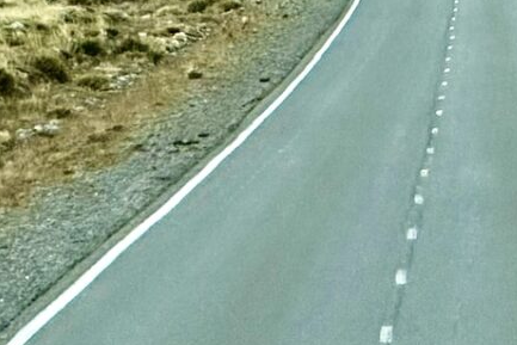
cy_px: -711
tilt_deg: +1.8
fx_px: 8835
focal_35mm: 615
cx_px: 283
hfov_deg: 3.4
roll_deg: +0.6
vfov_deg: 2.2
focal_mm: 16.89
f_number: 2.8
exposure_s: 1/388
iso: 50
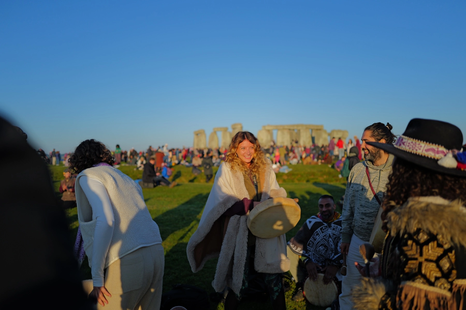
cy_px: 155
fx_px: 362
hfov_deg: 65.5
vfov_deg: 46.4
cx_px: 233
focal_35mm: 28
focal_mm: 28
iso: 100
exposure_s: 1/5000
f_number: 1.7
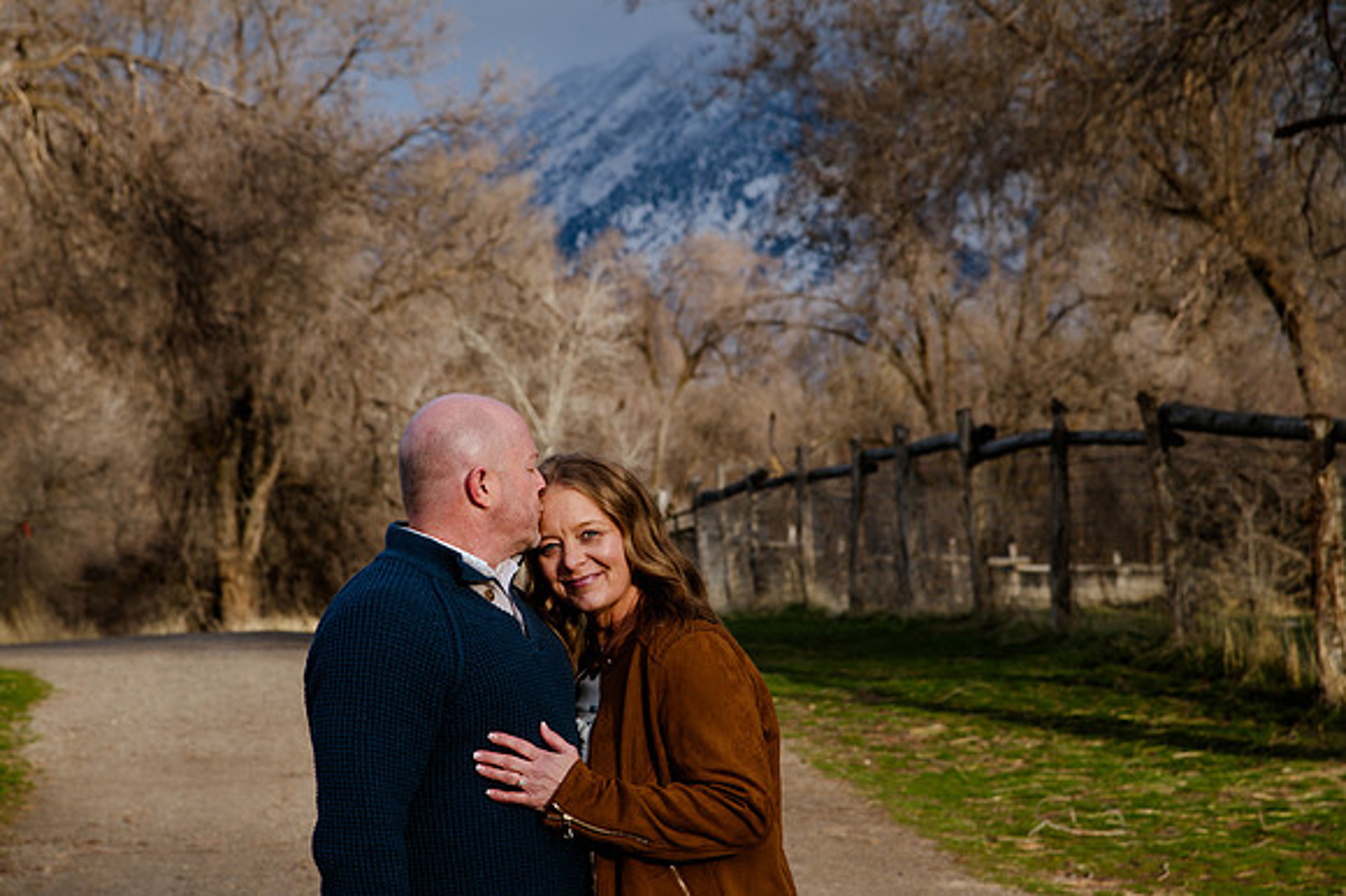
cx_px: 605
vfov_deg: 11.8
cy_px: 482
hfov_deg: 17.7
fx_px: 4317
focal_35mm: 116
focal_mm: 105
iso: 250
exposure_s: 1/160
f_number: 9
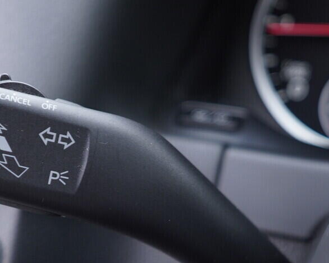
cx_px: 108
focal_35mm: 83
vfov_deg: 18.4
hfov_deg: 22.9
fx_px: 808
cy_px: 206
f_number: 2.8
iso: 320
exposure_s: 1/40
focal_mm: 24
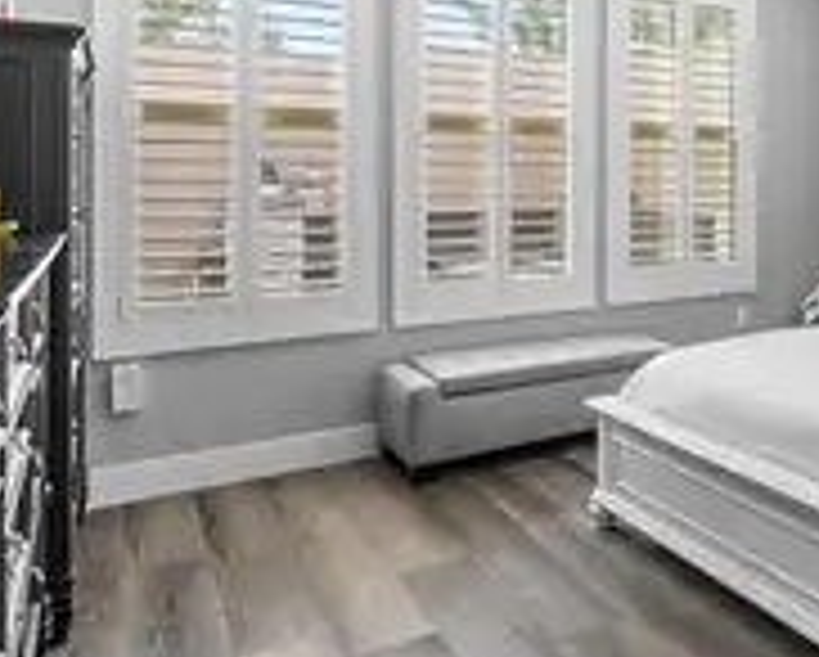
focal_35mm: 35
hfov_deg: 44.8
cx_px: 792
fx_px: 849
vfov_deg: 41.3
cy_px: 178
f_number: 8
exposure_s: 1/25
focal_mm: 17
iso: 400
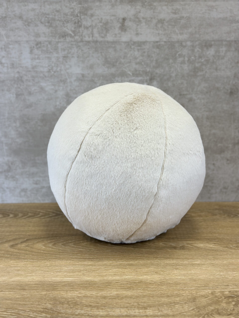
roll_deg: -0.3
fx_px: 442
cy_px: 159
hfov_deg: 30.3
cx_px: 120
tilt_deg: -15.2
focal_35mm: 48
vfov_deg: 39.7
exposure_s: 1/163
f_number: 1.78
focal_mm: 6.86
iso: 64
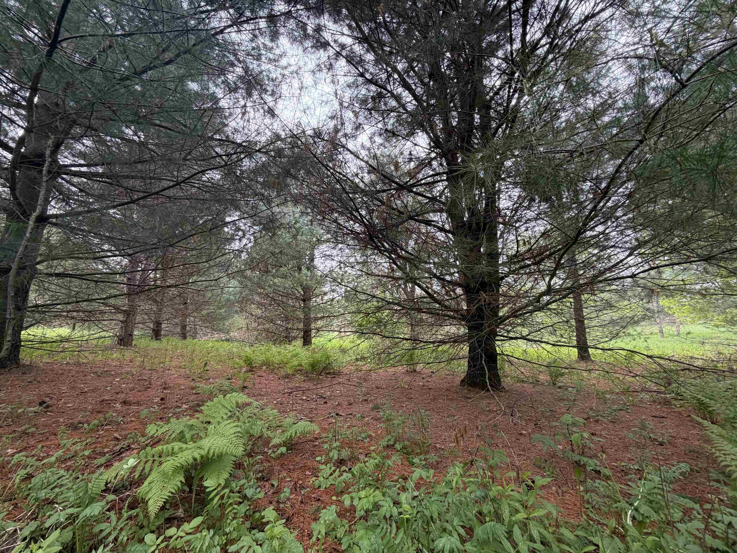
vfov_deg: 85.7
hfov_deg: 102.1
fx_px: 298
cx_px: 368
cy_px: 276
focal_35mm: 14
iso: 160
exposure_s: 1/121
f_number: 2.2
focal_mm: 2.22
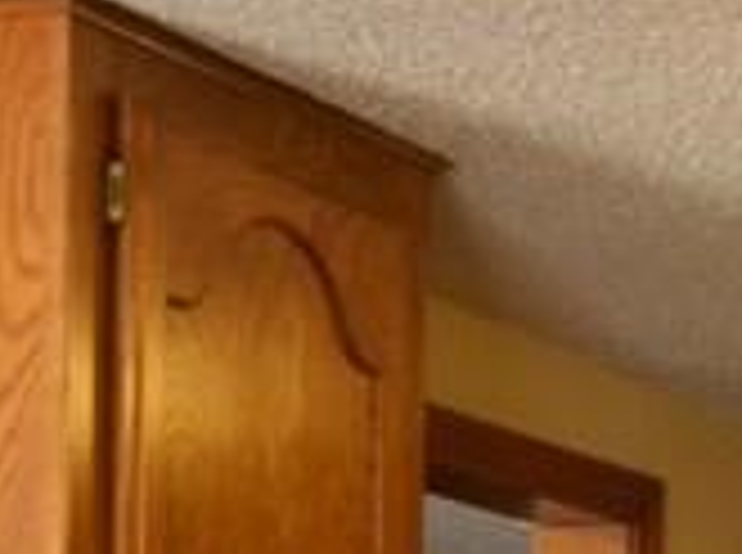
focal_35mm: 188
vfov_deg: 7.4
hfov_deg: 10.3
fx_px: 4021
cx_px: 1030
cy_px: 1270
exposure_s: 1/80
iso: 400
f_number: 4.5
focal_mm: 21
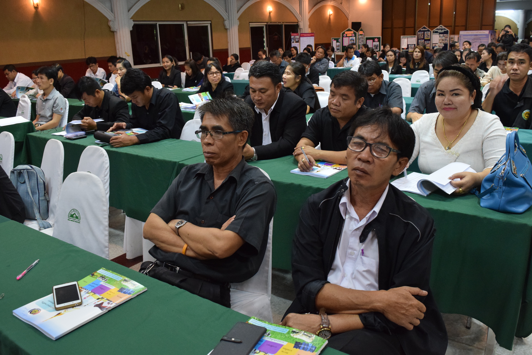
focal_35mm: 32
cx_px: 266
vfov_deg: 41.8
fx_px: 466
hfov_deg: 59.5
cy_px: 178
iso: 1600
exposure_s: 1/25
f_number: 5.6
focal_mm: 21
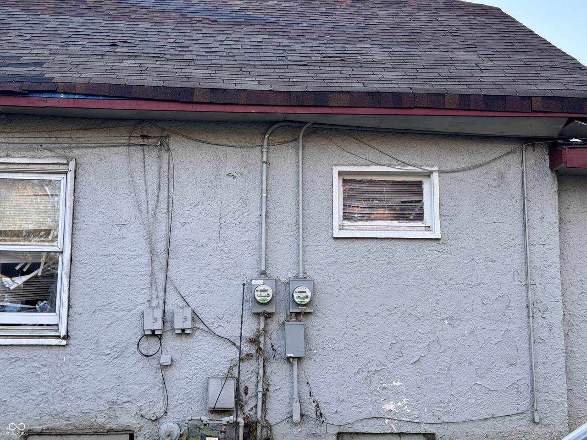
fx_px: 814
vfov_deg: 30.3
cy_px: 220
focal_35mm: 48
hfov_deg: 39.7
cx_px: 294
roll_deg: +0.0
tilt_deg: +7.8
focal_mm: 6.76
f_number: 1.78
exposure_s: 1/294
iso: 64
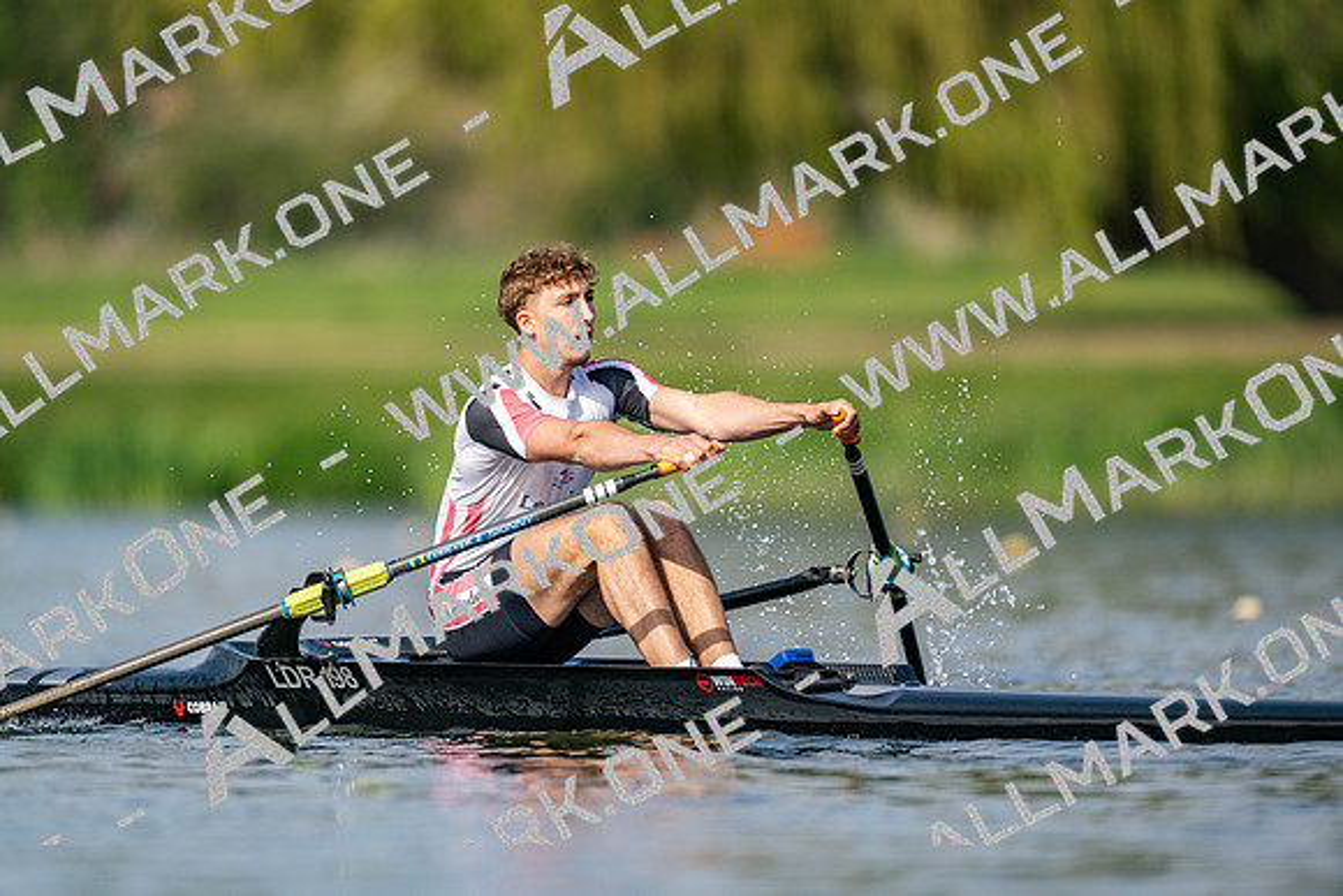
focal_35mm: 600
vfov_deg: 2.3
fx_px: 22388
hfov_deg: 3.4
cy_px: 448
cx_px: 672
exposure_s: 1/2500
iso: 280
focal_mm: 600
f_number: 4
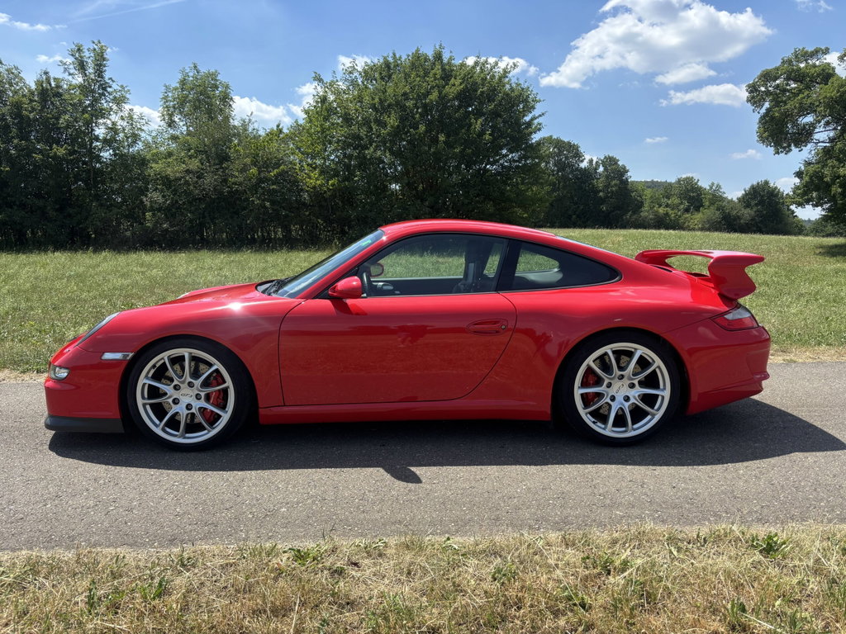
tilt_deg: -6.0
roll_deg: -0.1
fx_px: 635
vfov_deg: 53.1
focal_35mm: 26
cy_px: 317
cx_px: 423
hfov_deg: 67.3
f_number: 1.6
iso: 50
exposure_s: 1/2062
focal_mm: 5.96
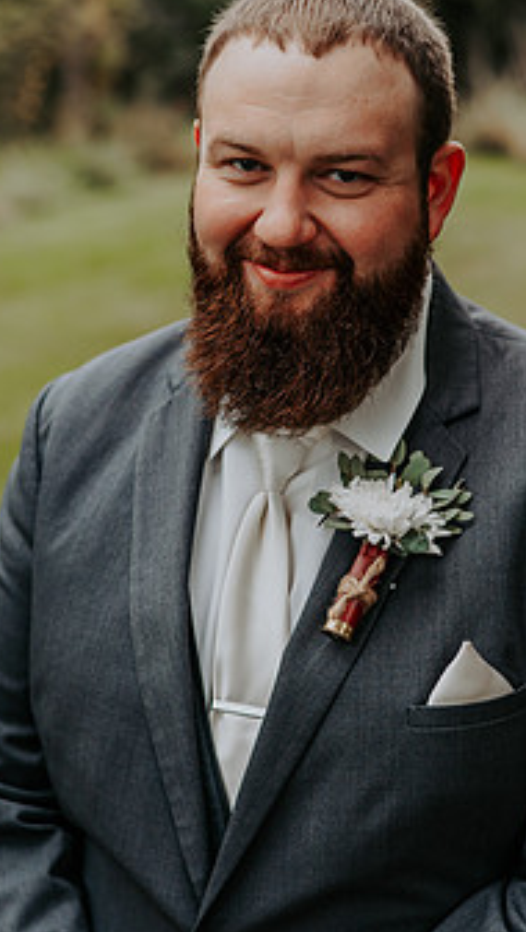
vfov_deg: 26.2
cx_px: 262
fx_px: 2005
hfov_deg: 14.9
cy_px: 454
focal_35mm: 81
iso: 500
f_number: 2.8
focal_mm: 58
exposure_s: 1/1000
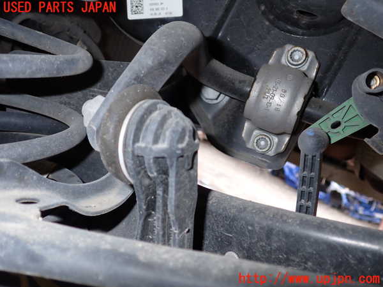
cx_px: 192
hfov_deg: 60.0
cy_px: 144
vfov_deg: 46.8
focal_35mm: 30
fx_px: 332
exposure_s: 1/30
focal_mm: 5.4
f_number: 6.3
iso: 200
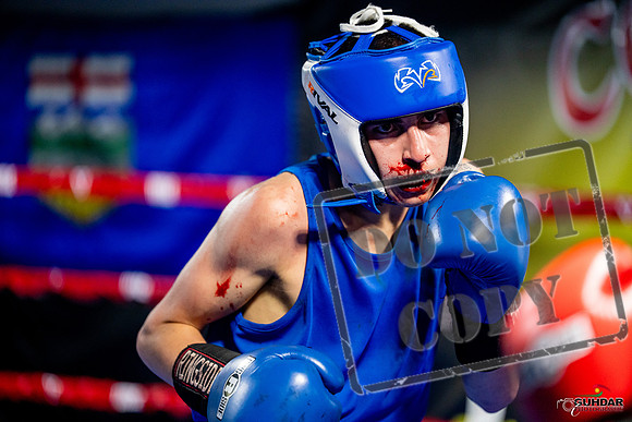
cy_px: 211
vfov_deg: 9.9
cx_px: 316
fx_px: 2441
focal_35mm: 139
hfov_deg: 14.8
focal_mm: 139
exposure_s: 1/1000
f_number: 2
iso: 4000
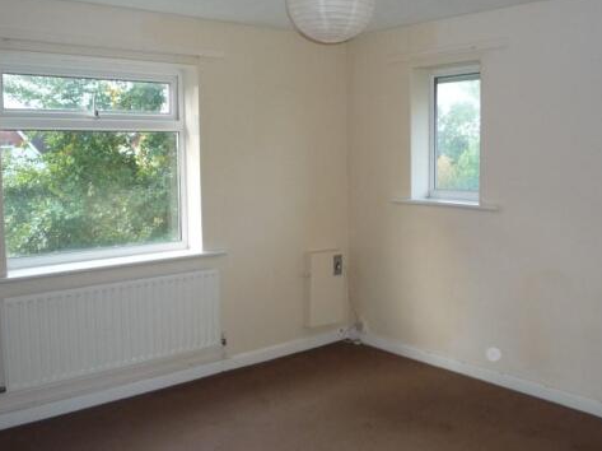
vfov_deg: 38.6
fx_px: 643
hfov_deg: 49.9
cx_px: 361
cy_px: 210
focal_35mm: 37
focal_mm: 5.2
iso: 160
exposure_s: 1/30
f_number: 3.3
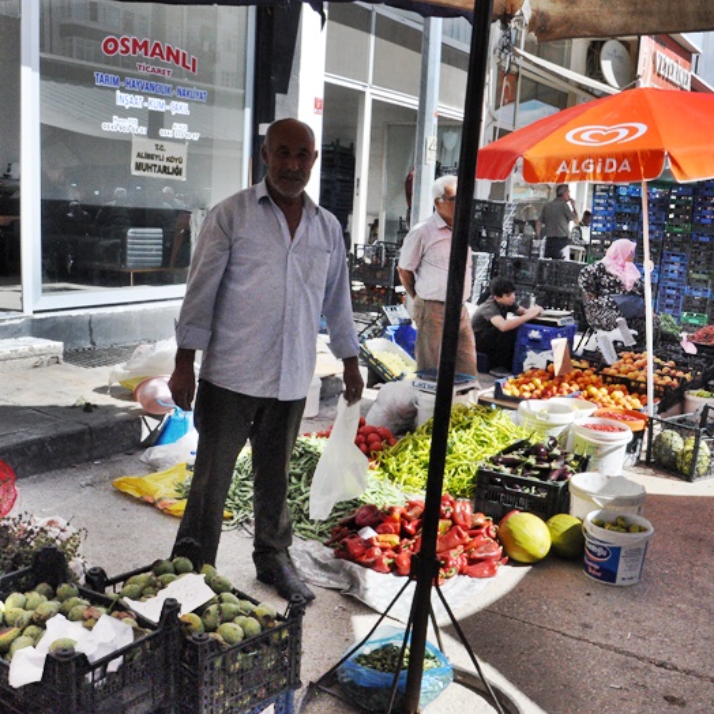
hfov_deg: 47.1
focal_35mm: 35
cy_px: 359
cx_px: 401
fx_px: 817
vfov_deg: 47.2
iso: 2000
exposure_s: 1/1000
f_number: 16
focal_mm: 18
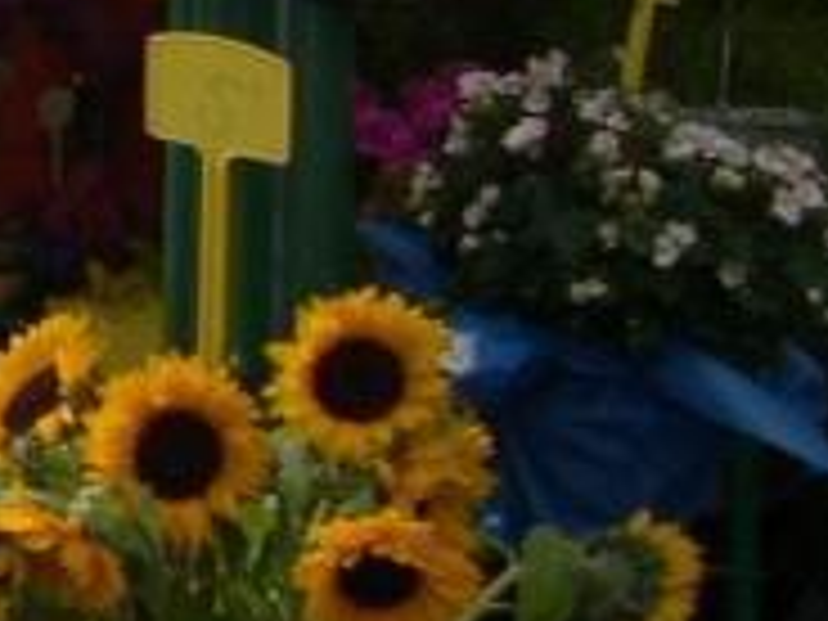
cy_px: -76
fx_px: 5071
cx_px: -1444
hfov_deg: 8.2
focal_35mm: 212
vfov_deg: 7.0
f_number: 2.8
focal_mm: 8
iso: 100
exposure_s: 1/567
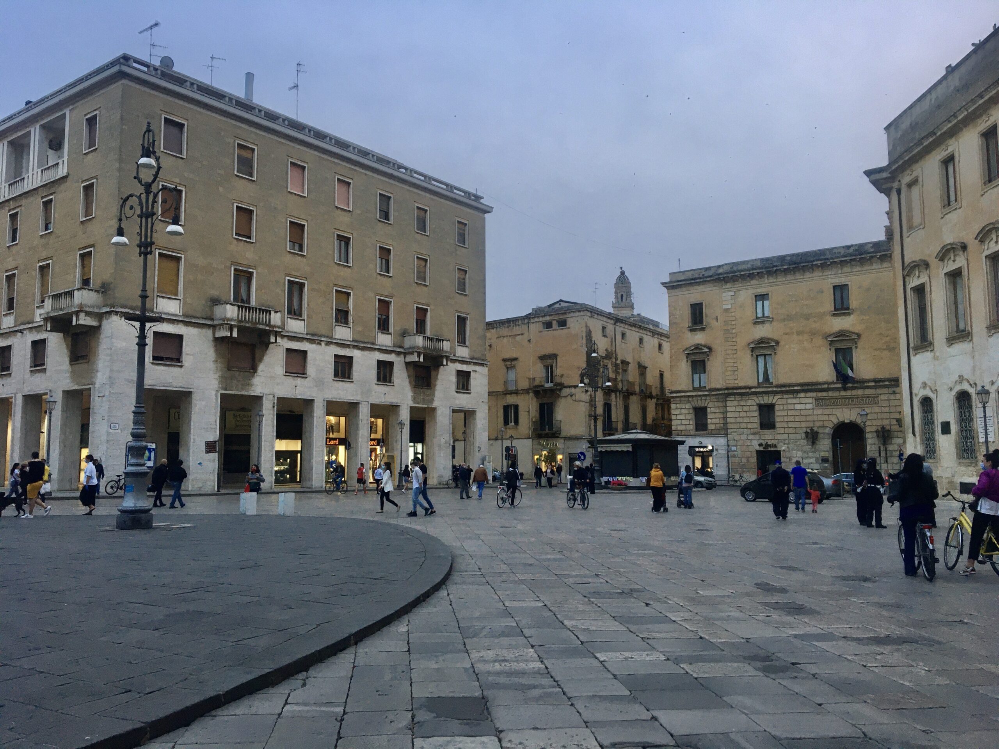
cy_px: 374
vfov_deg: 48.2
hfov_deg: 61.7
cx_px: 500
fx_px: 837
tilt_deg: +5.5
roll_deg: +0.4
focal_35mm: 29
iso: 32
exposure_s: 1/33
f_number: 2.2
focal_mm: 4.15
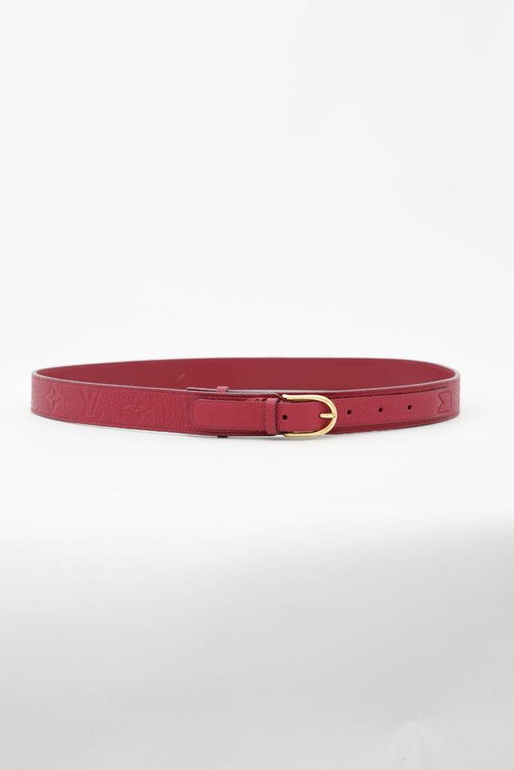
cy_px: 385
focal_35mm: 50
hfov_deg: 27.0
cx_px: 257
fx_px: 1070
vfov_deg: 39.6
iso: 640
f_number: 6.3
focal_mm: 50
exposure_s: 1/8
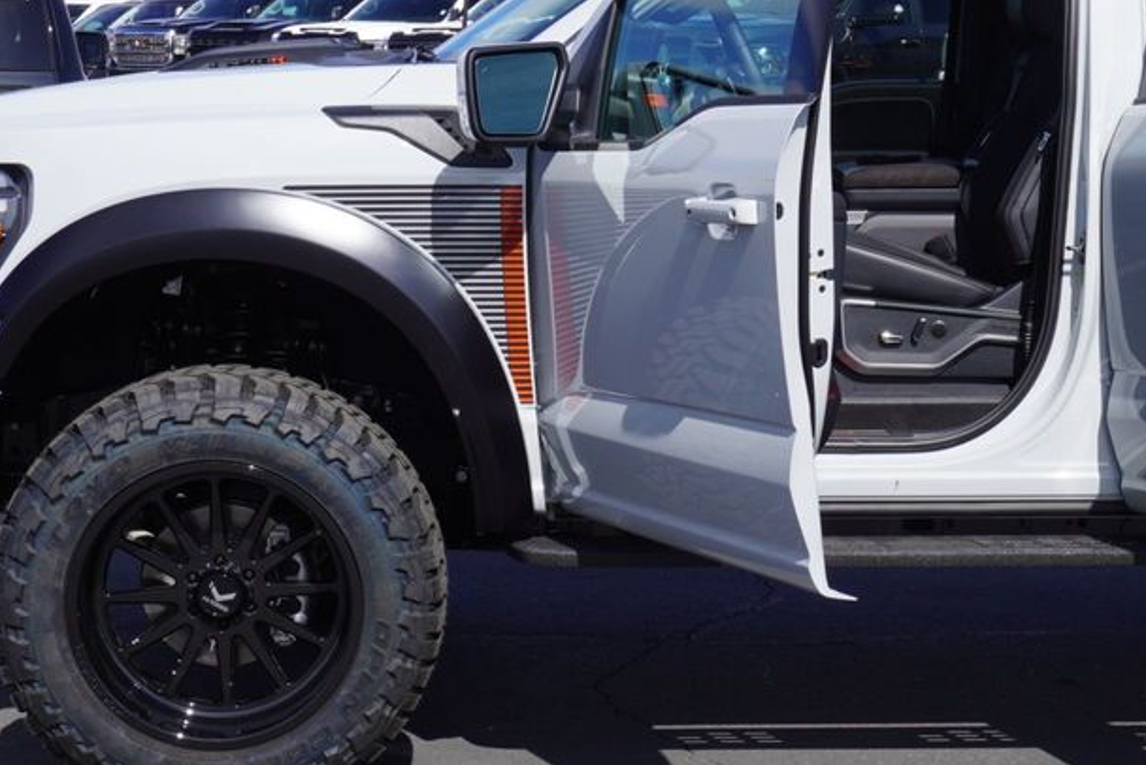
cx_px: 718
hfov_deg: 22.3
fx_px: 2898
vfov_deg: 15.0
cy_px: 311
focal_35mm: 91
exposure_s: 1/125
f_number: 11
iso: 100
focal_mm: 36
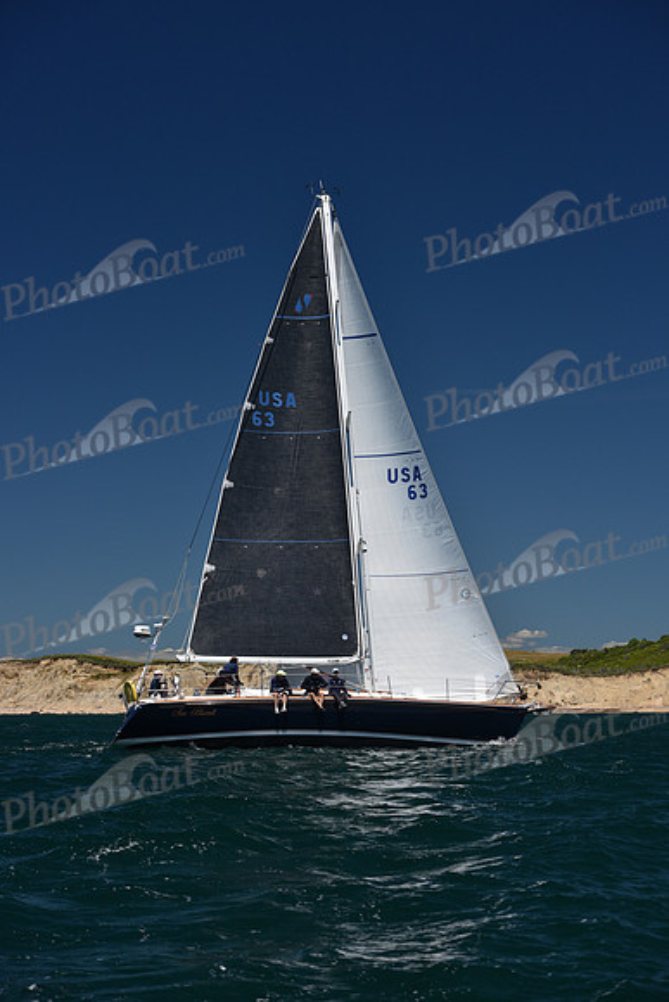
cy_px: 501
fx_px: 1950
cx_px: 334
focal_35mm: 70
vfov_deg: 28.8
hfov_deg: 19.5
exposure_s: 1/800
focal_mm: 70
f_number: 6.3
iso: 250
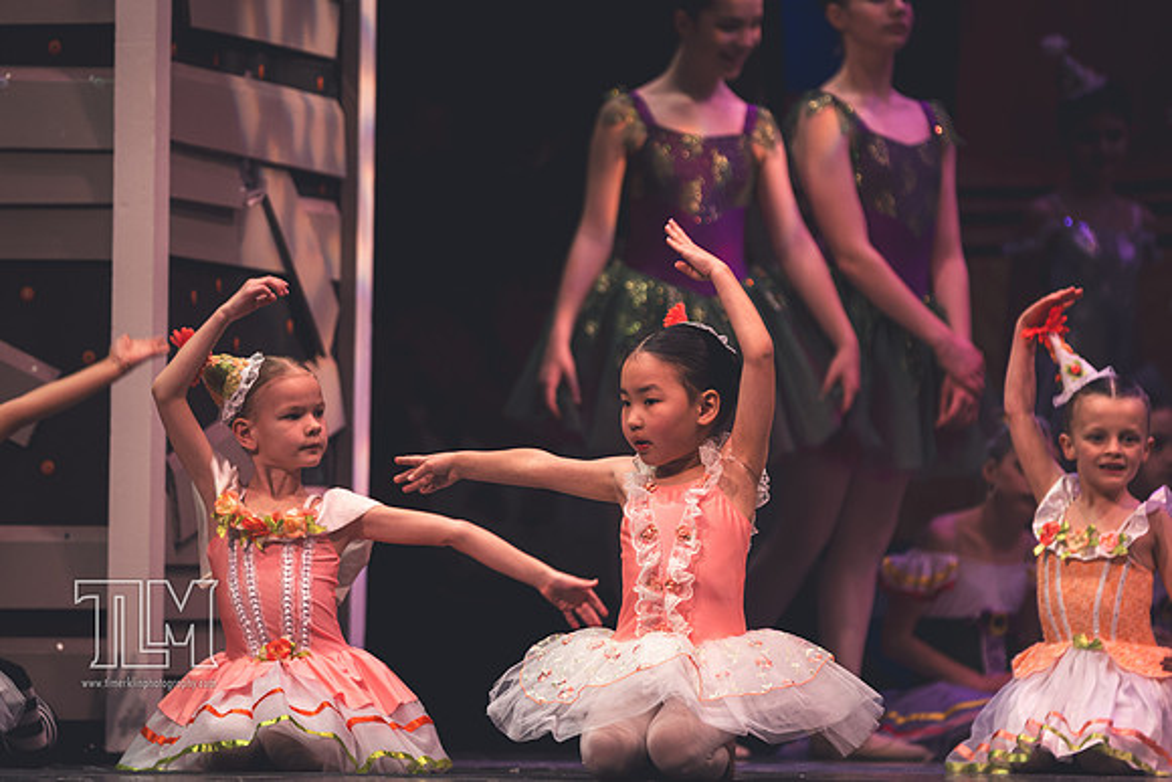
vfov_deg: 4.6
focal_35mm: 300
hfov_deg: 6.9
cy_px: 391
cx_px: 586
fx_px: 9774
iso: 640
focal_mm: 200
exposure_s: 1/250
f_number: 2.8
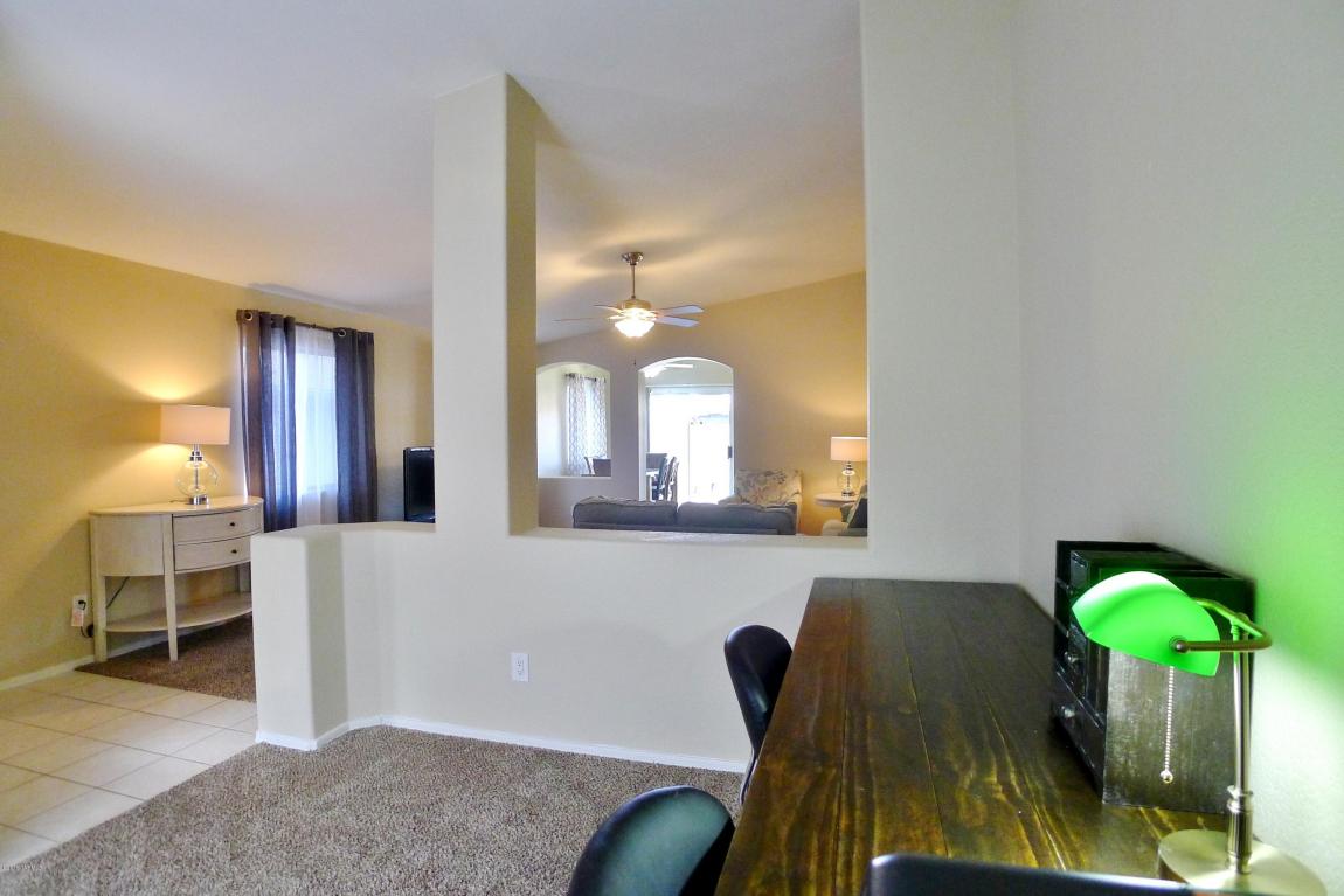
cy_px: 448
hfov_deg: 73.7
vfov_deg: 53.1
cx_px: 672
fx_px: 896
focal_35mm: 24
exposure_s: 1/60
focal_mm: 5.1
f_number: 2
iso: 250
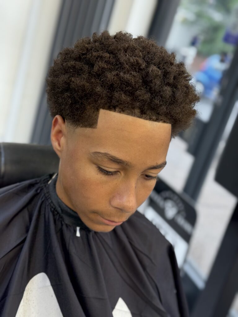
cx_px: 119
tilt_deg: -19.2
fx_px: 440
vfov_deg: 39.7
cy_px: 158
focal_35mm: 48
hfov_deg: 30.3
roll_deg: -17.9
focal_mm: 6.76
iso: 64
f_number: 1.78
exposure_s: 1/100
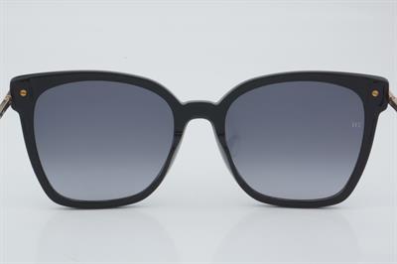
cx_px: 198
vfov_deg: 18.2
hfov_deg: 27.0
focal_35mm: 75
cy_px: 132
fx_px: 826
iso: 100
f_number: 32
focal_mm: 50
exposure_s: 1/3
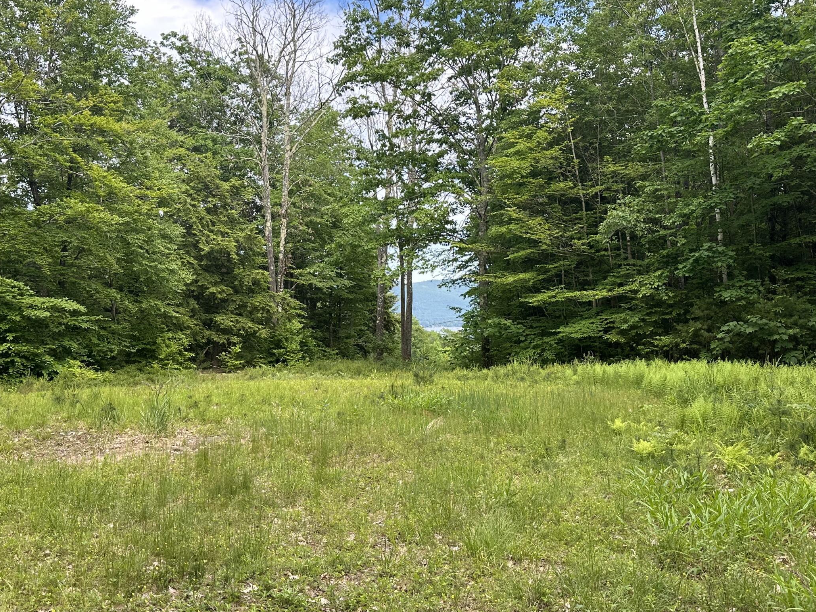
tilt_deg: -1.5
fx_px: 825
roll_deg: +0.2
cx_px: 346
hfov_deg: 52.4
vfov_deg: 40.7
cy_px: 325
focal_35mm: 35
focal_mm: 6.86
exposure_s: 1/685
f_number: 1.78
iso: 80
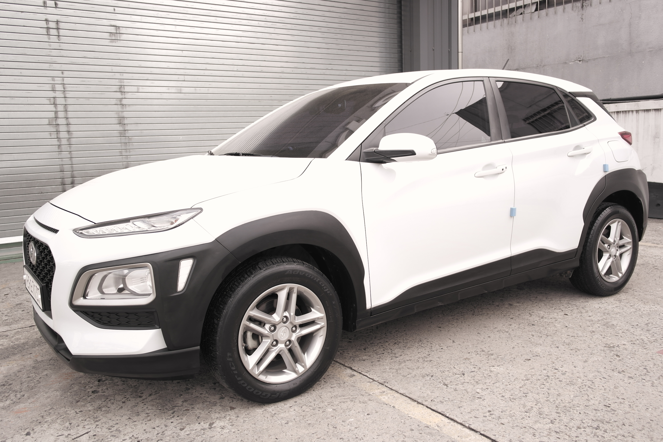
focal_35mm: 30
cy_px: 221
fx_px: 552
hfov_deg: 61.9
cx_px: 332
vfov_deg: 43.6
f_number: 5.6
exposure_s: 1/160
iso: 100
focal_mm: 20
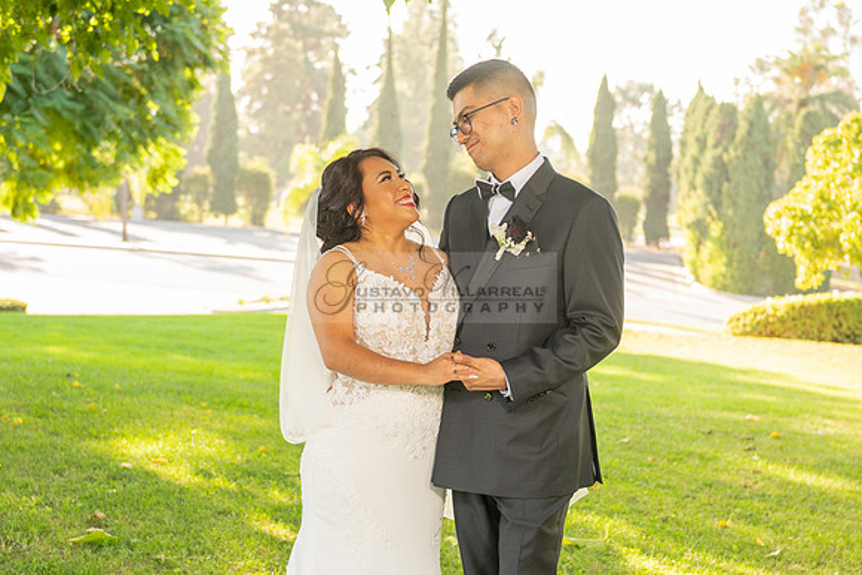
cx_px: 445
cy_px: 362
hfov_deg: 29.4
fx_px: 1641
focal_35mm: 69
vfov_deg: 19.8
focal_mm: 50
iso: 200
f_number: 3.5
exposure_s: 1/200
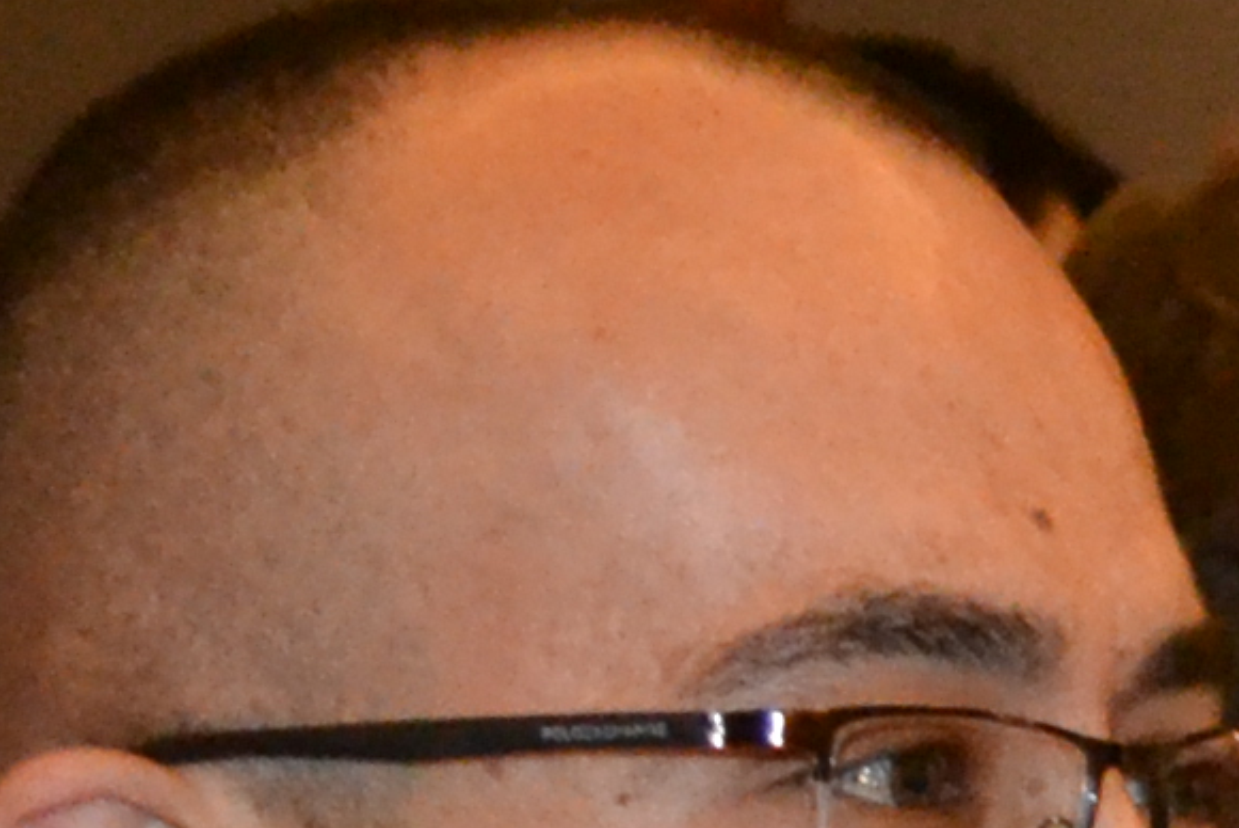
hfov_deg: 8.3
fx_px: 7368
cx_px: 3593
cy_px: 2746
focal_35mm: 214
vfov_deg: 5.8
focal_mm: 18
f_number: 3.5
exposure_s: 1/160
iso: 2500
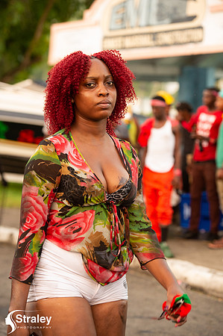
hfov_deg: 11.8
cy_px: 168
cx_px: 112
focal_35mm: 116
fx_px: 1080
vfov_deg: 17.7
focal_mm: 116
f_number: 5
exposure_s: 1/200
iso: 1800
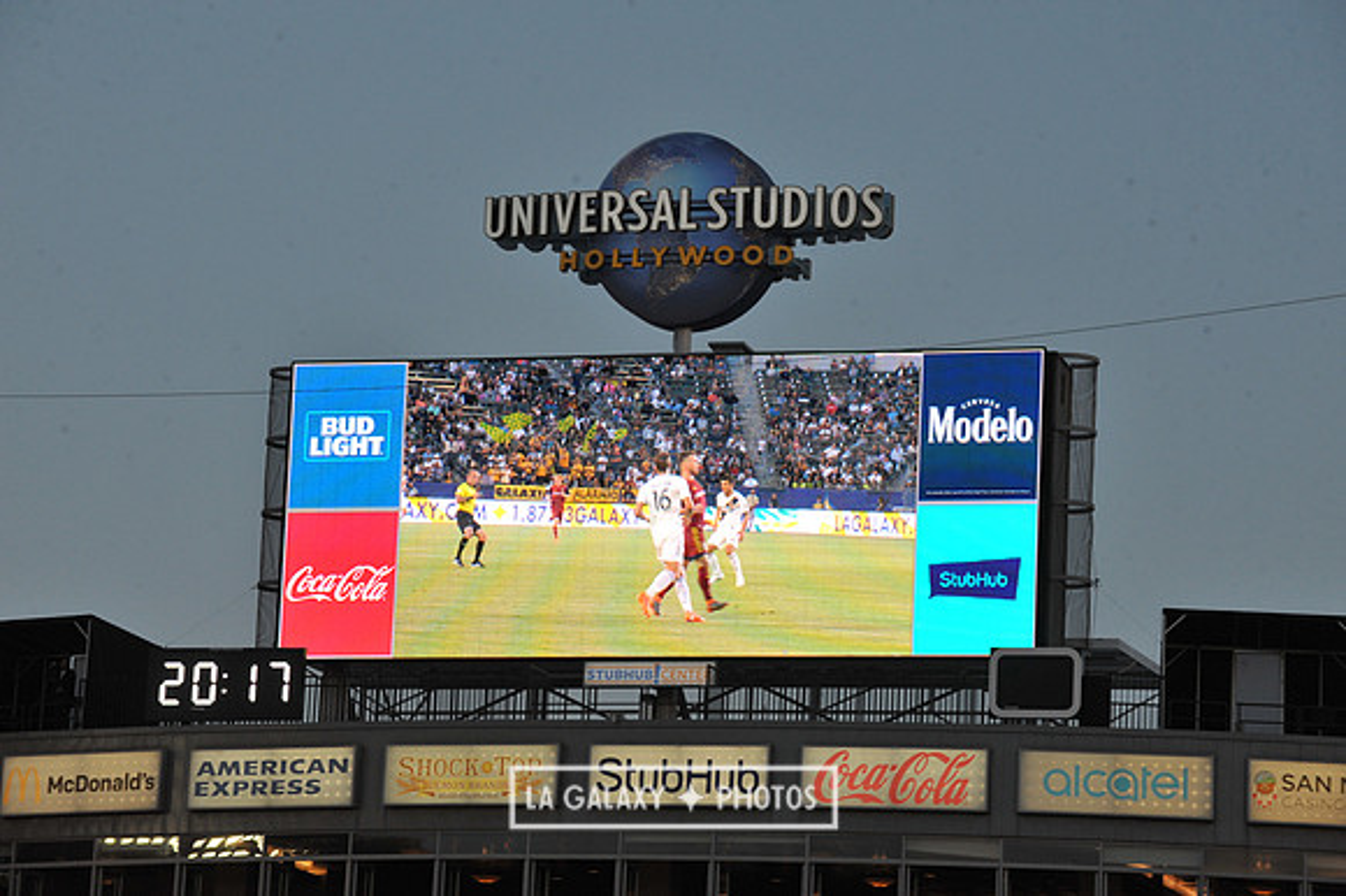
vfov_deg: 8.1
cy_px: 448
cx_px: 673
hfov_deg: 12.1
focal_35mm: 170
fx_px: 6352
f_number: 10
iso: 1250
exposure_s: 1/400
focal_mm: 170
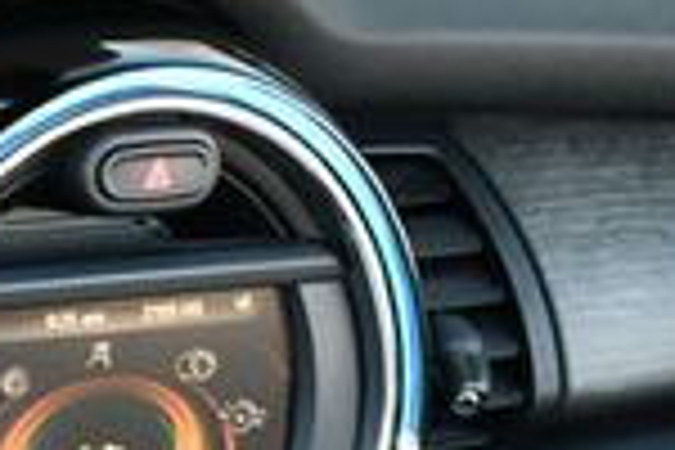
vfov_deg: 6.5
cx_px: -490
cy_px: 846
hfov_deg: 9.6
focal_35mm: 205
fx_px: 3843
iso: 800
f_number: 4
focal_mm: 24
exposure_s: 1/250
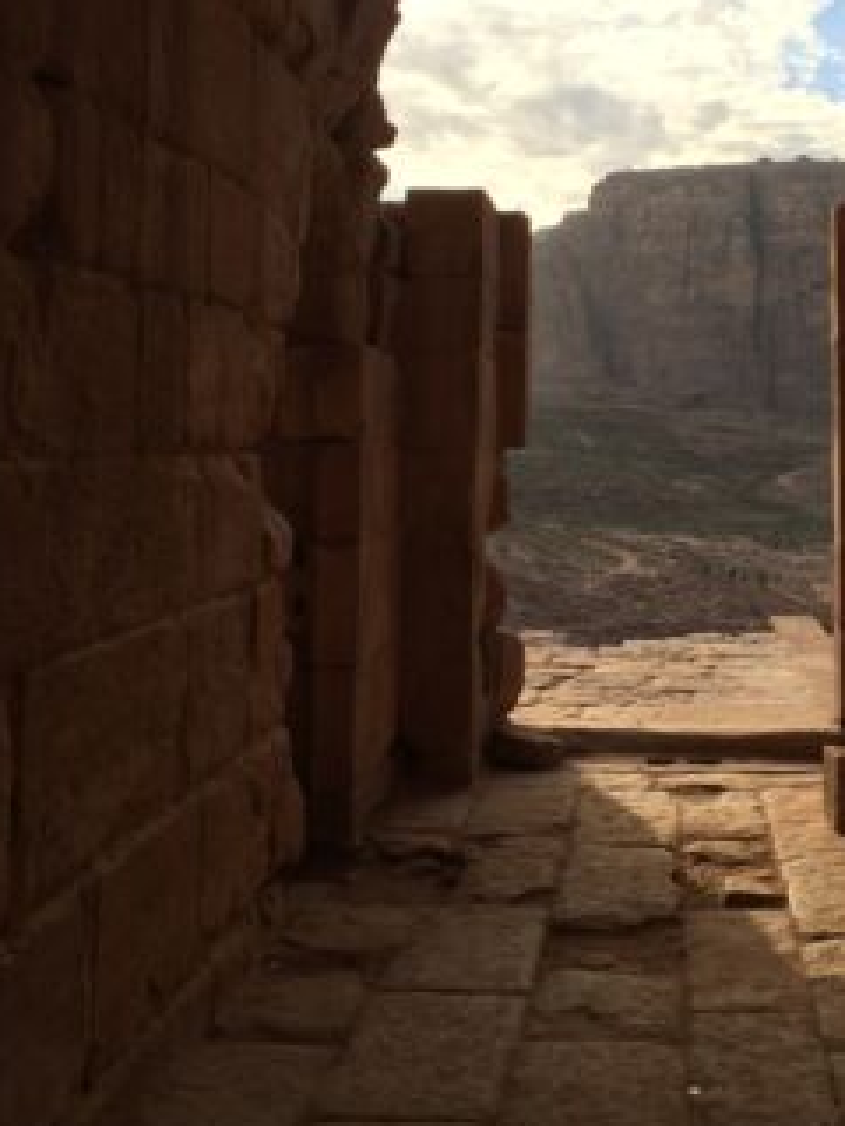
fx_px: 1627
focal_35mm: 50
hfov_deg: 28.5
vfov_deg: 37.6
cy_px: 343
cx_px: 665
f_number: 2.2
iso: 32
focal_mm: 4.12
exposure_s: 1/1026
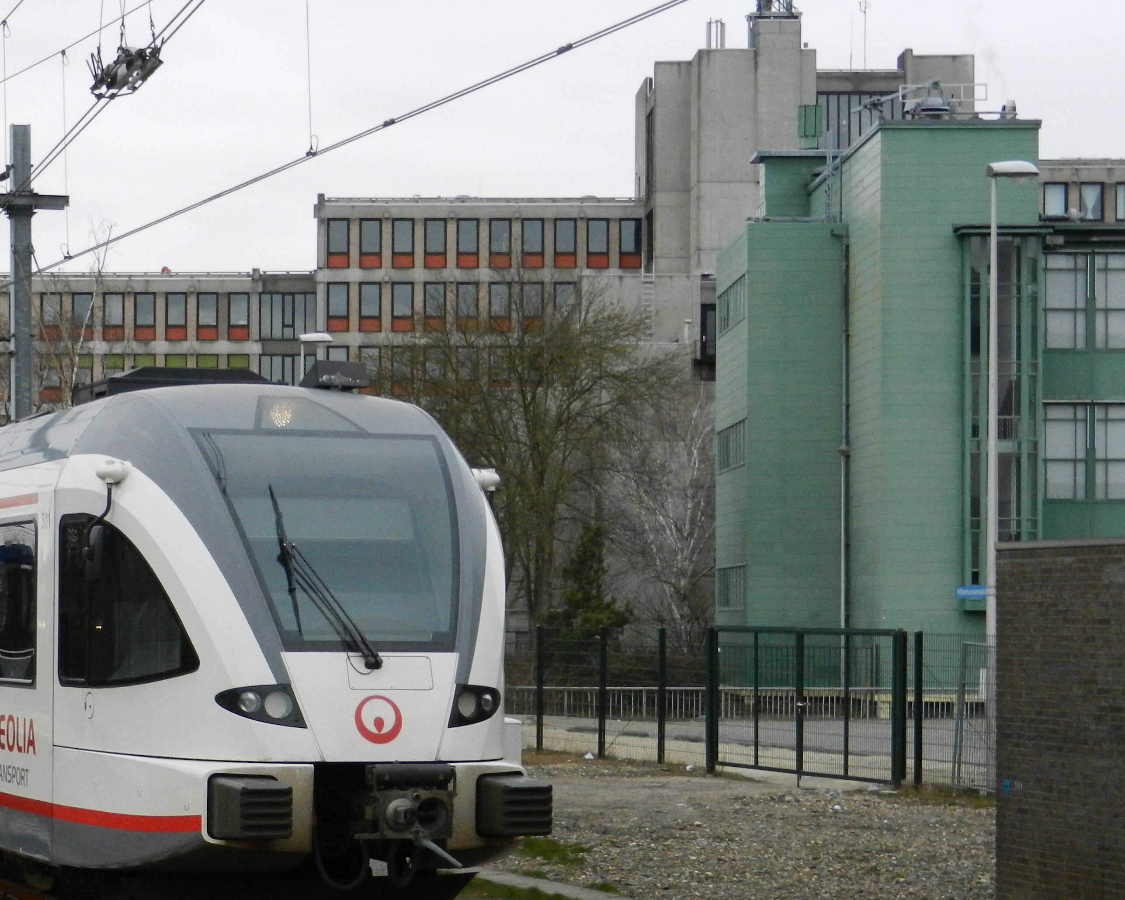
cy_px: 603
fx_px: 3030
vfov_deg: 16.9
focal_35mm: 91
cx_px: 252
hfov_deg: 20.8
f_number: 4.5
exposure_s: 1/250
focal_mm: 10.9
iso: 560
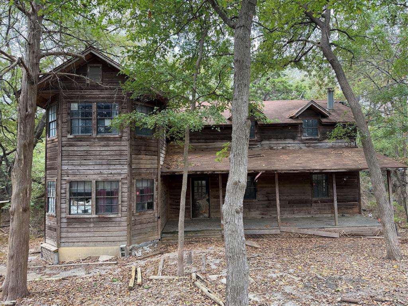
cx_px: 204
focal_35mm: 24
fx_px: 283
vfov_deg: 56.8
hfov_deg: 71.6
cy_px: 153
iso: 80
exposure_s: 1/204
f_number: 1.78
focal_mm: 6.76
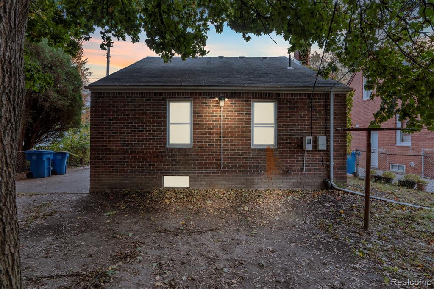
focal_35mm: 17
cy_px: 144
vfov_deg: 70.4
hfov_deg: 93.3
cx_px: 217
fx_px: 205
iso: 400
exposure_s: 1/5
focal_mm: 17
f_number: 8
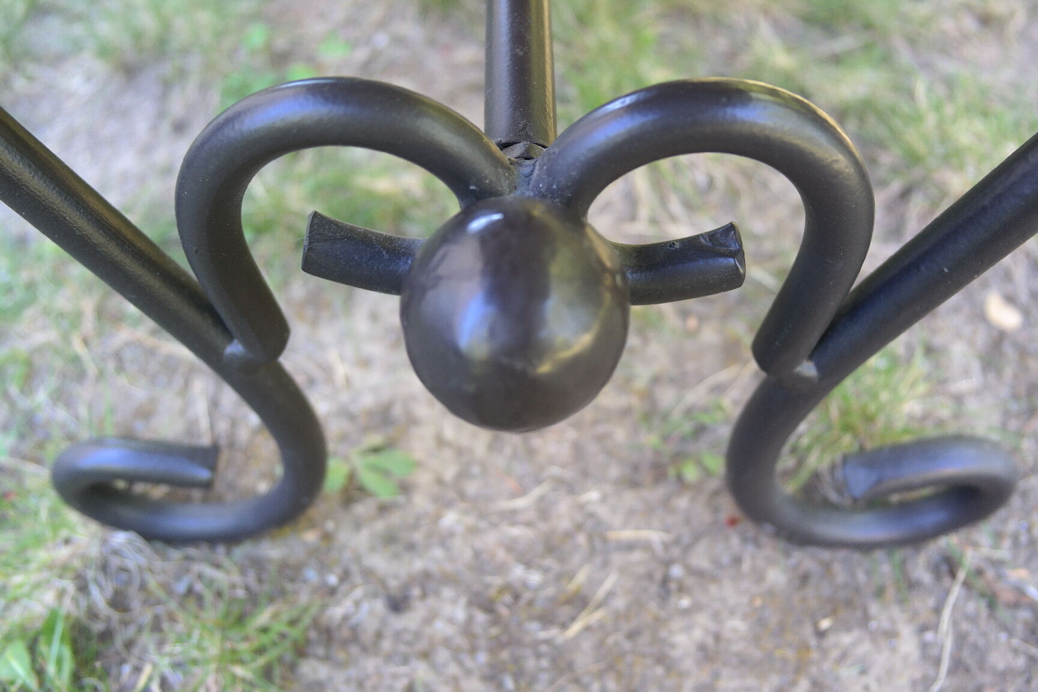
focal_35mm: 30
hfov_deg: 61.9
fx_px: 865
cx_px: 519
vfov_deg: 43.6
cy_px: 346
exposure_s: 1/40
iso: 200
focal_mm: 20
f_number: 3.5
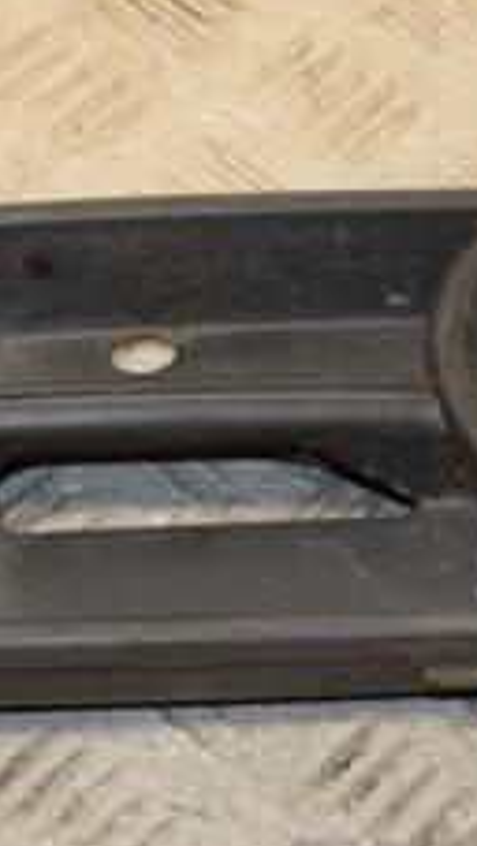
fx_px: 3263
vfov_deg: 14.8
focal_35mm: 145
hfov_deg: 8.4
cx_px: 216
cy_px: 399
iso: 800
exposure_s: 1/200
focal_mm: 35
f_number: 7.1
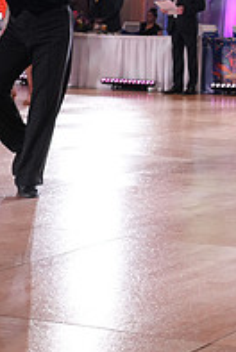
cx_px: 501
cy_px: 28
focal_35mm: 100
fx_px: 980
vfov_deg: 19.9
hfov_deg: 12.0
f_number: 4
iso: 2500
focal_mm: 34
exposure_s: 1/500
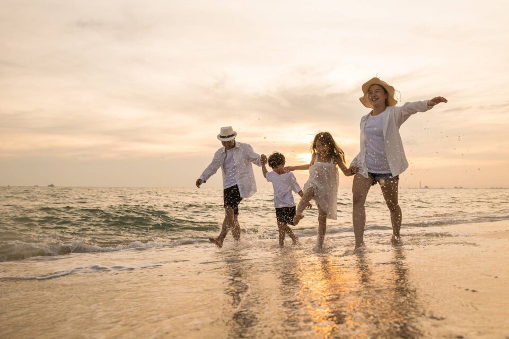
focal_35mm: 32
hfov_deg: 58.7
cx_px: 267
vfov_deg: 41.1
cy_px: 170
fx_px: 452
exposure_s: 1/800
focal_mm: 30
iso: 400
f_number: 4
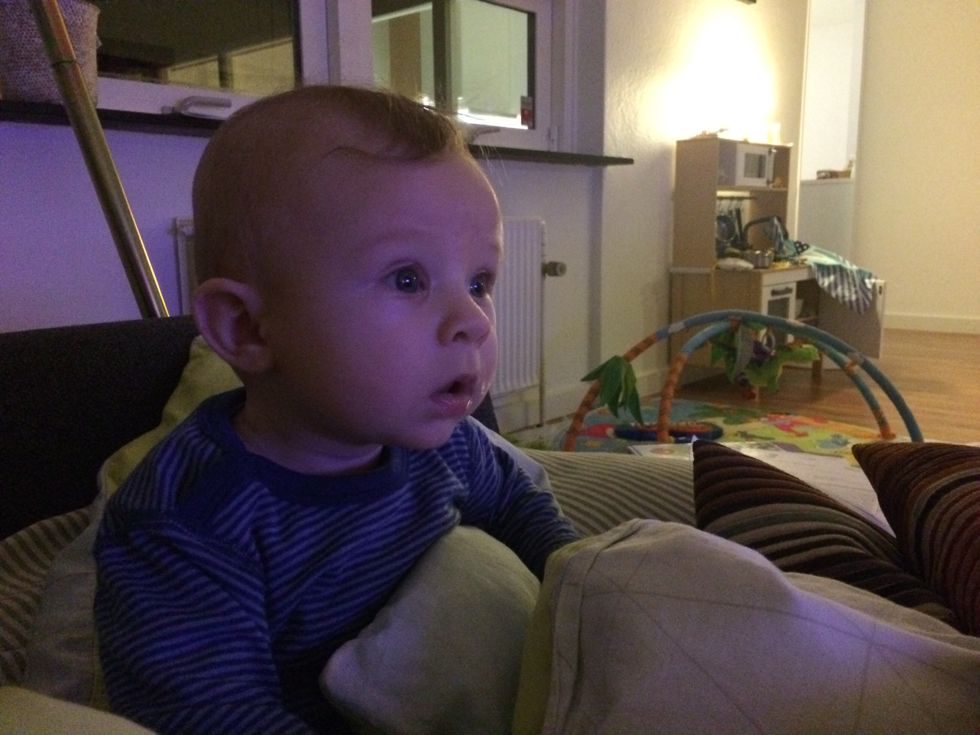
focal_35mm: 29
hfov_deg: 61.7
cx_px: 490
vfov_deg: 48.2
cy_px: 368
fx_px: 821
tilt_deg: -10.3
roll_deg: +0.5
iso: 1000
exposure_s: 1/17
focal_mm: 4.15
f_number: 2.2
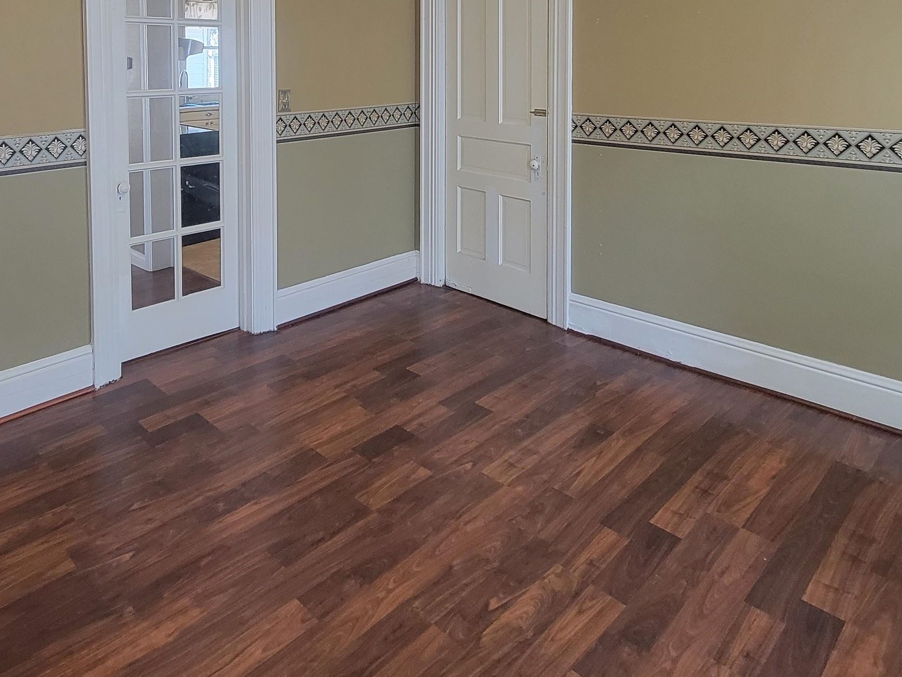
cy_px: 92
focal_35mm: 24
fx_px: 625
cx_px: 320
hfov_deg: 70.0
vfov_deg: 51.4
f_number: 2.2
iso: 200
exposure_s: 1/60
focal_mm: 2.2
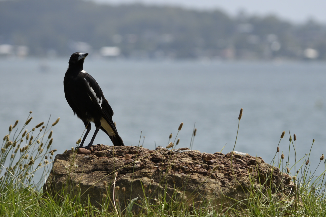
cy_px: 108
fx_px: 1698
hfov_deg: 11.0
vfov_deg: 7.3
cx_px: 163
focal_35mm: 188
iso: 100
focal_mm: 125
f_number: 4.8
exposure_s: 1/1000
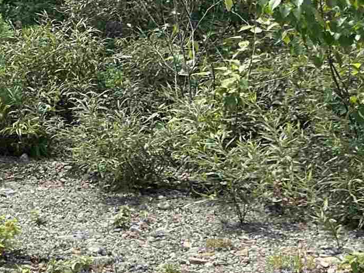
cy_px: -113
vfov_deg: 12.4
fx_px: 1209
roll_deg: +0.0
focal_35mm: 115
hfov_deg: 16.3
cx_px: -87
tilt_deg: -3.1
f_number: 1.5
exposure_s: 1/1869
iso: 50
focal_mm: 5.7
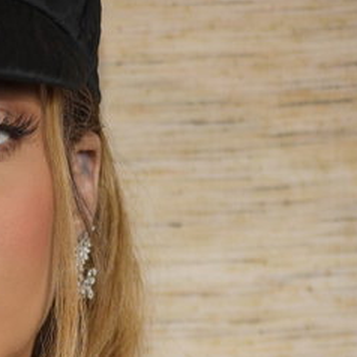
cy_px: 1128
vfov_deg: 6.9
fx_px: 2625
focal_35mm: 225
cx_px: -200
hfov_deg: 7.6
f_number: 1.8
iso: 80
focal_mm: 35
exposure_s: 1/200
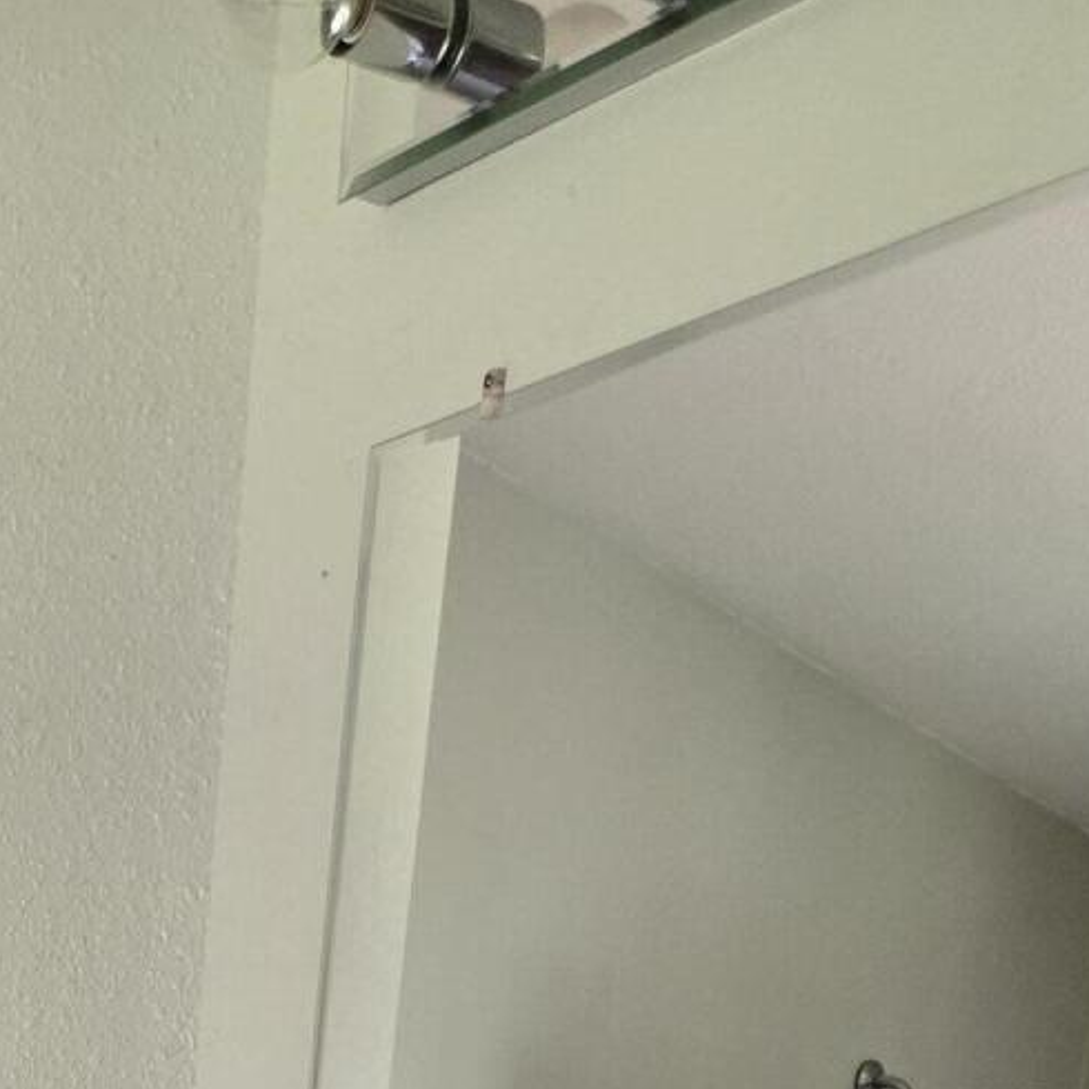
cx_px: 82
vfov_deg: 16.0
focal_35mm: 83
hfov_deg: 20.4
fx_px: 2954
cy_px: 2216
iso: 500
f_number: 1.8
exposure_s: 1/60
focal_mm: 5.4
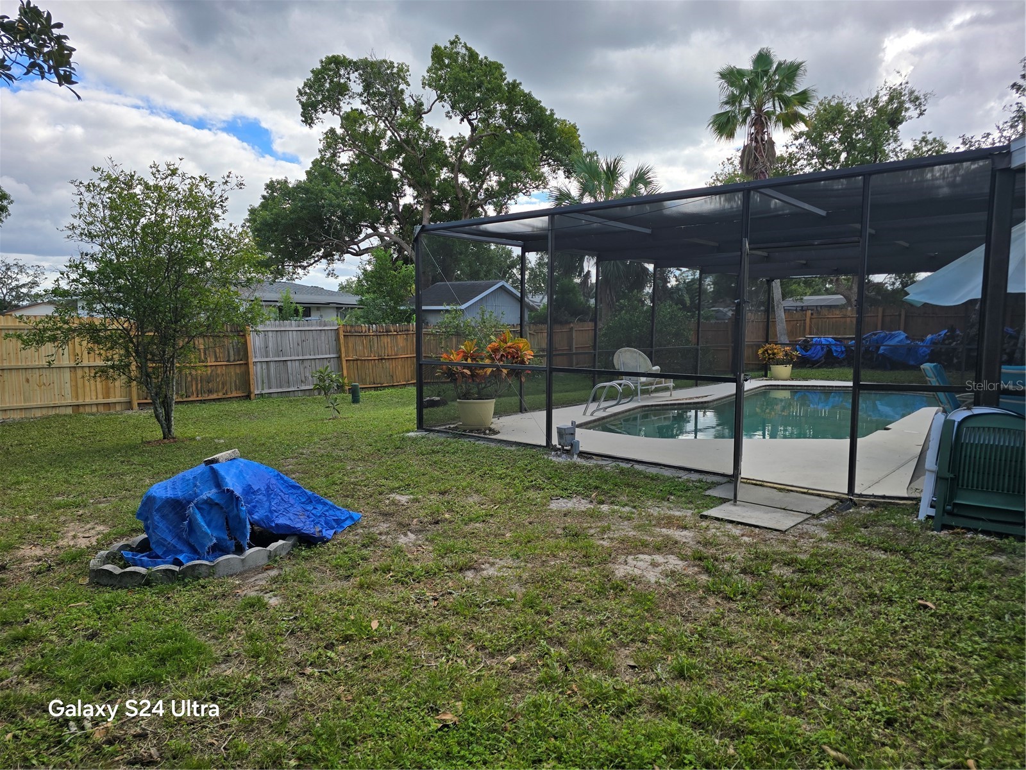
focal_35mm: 23
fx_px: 682
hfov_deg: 73.9
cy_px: 385
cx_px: 513
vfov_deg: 58.9
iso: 12
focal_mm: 6.3
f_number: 1.7
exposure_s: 1/670
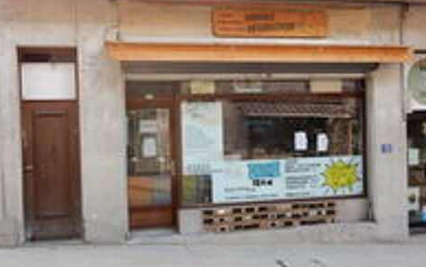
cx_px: 215
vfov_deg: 27.4
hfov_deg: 42.6
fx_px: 546
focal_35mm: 47
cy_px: 133
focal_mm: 7.6
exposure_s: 1/60
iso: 125
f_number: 4.2
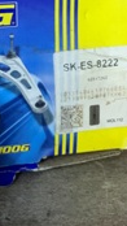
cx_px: 0
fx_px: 622
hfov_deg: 11.5
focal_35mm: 104
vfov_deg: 20.5
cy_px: 83
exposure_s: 1/30
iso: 500
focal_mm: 4.25
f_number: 1.8
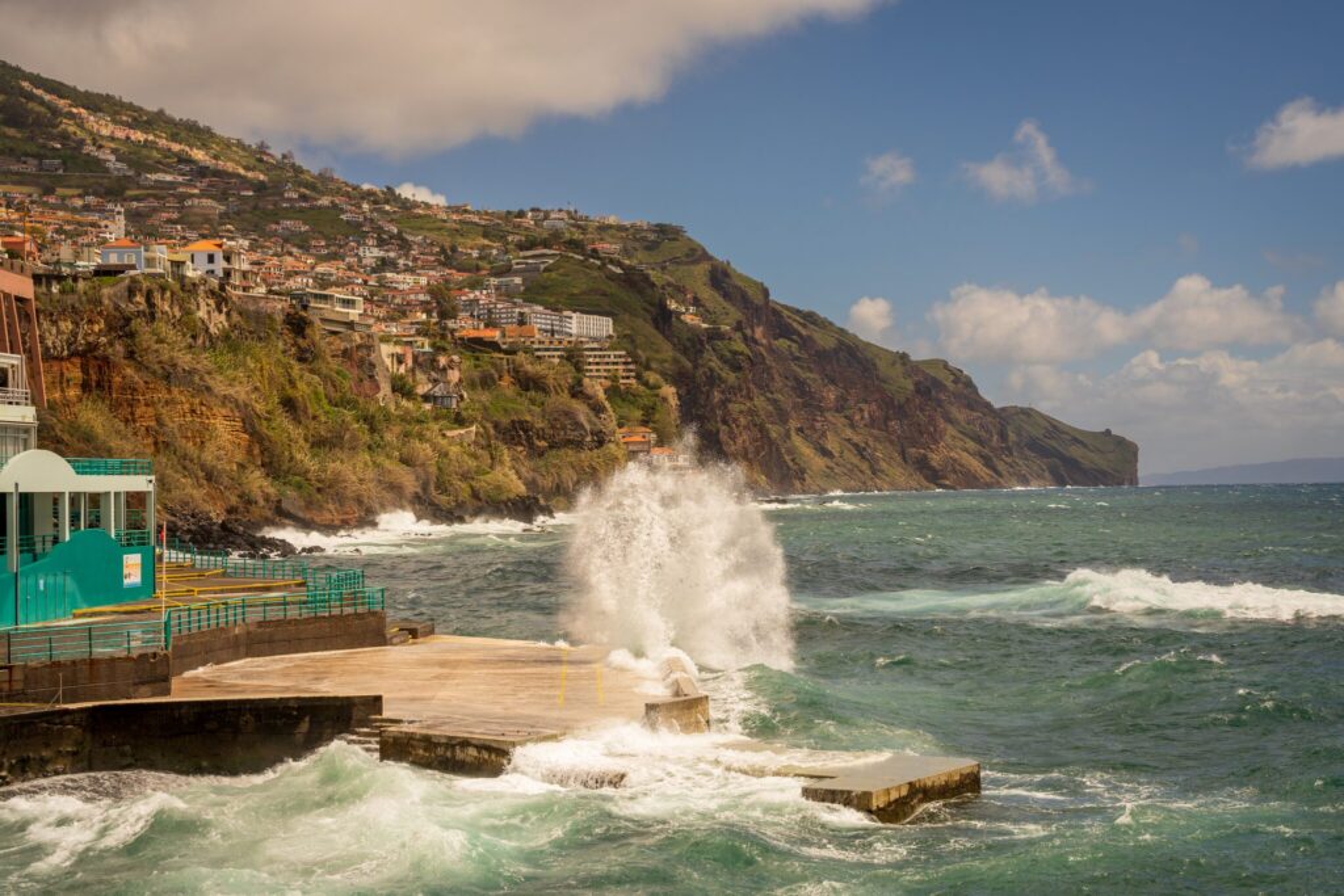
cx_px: 672
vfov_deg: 23.9
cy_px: 448
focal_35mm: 57
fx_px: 2117
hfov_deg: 35.2
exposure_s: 1/800
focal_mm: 56.7
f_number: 9
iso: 200
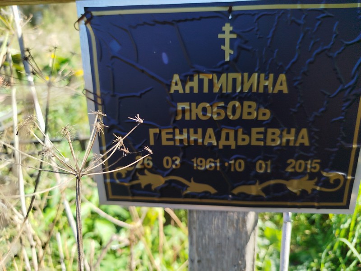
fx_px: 250
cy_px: 136
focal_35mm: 24
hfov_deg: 71.6
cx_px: 180
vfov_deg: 56.8
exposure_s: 1/239
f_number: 1.7
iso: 50
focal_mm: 5.31
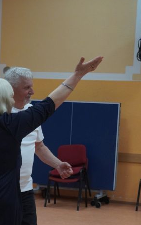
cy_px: 174
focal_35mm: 98
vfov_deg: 21.0
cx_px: 51
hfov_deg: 13.3
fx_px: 602
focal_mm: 29.6
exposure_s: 1/250
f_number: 3.2
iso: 1600
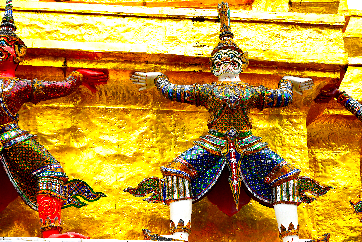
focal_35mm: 75
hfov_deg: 27.0
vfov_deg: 18.2
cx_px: 192
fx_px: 754
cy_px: 118
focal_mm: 70
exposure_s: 1/1250
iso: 1000
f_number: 8
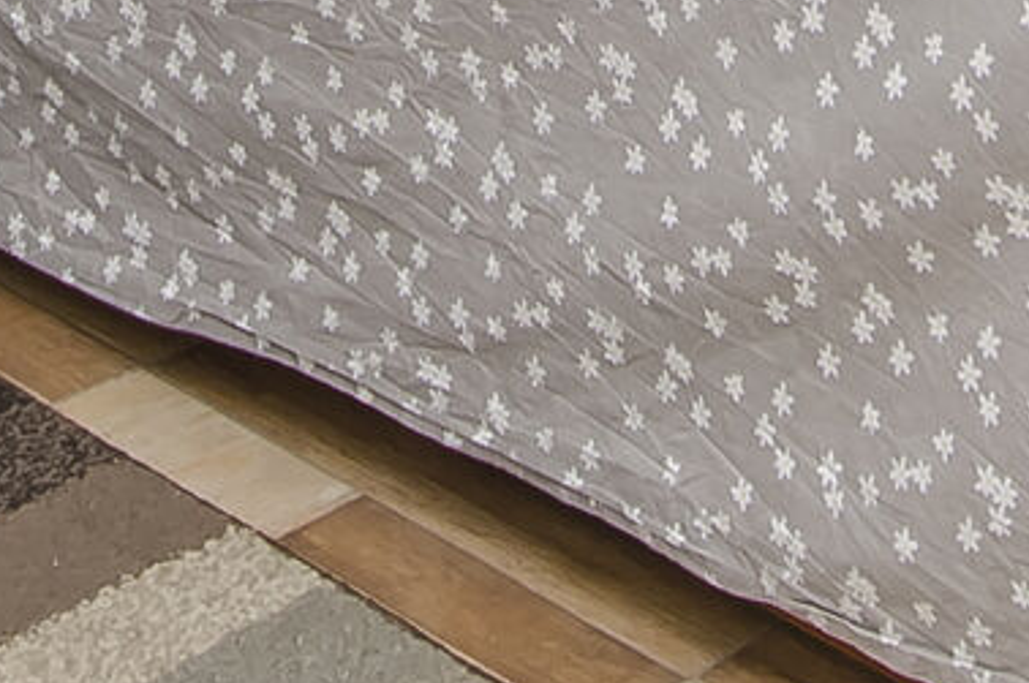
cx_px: 572
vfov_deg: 9.8
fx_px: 3169
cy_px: -1264
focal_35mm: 111
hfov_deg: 18.4
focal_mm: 10
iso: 100
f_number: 7.1
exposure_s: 1/125
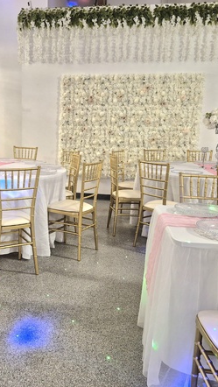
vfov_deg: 58.0
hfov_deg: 34.0
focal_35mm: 34
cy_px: 192
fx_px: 349
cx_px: 56
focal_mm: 5.4
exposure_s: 1/120
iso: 640
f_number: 1.8
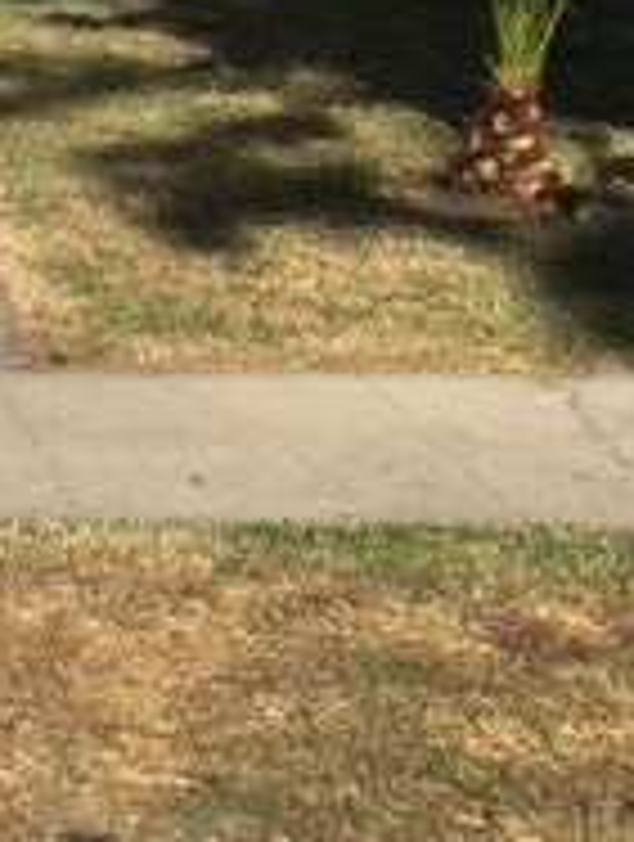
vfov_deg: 19.3
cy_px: 14
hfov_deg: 14.5
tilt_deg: -6.6
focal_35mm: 99
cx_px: -148
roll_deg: -1.8
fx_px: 2409
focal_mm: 4.15
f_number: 2.2
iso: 25
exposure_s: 1/3077
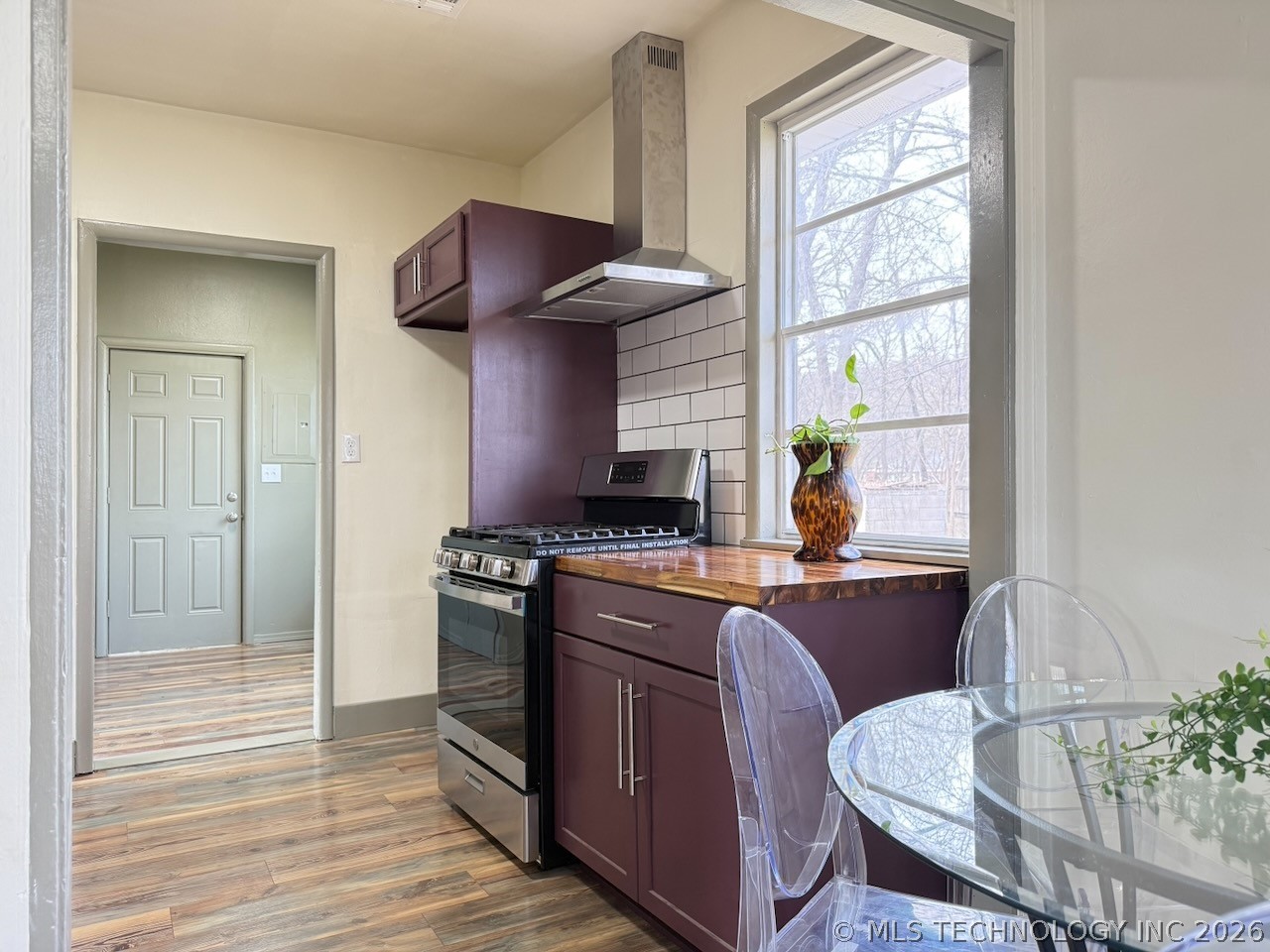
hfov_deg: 71.6
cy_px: 476
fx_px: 881
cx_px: 635
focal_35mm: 24
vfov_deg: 56.8
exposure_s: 1/60
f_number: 1.78
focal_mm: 6.76
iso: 250
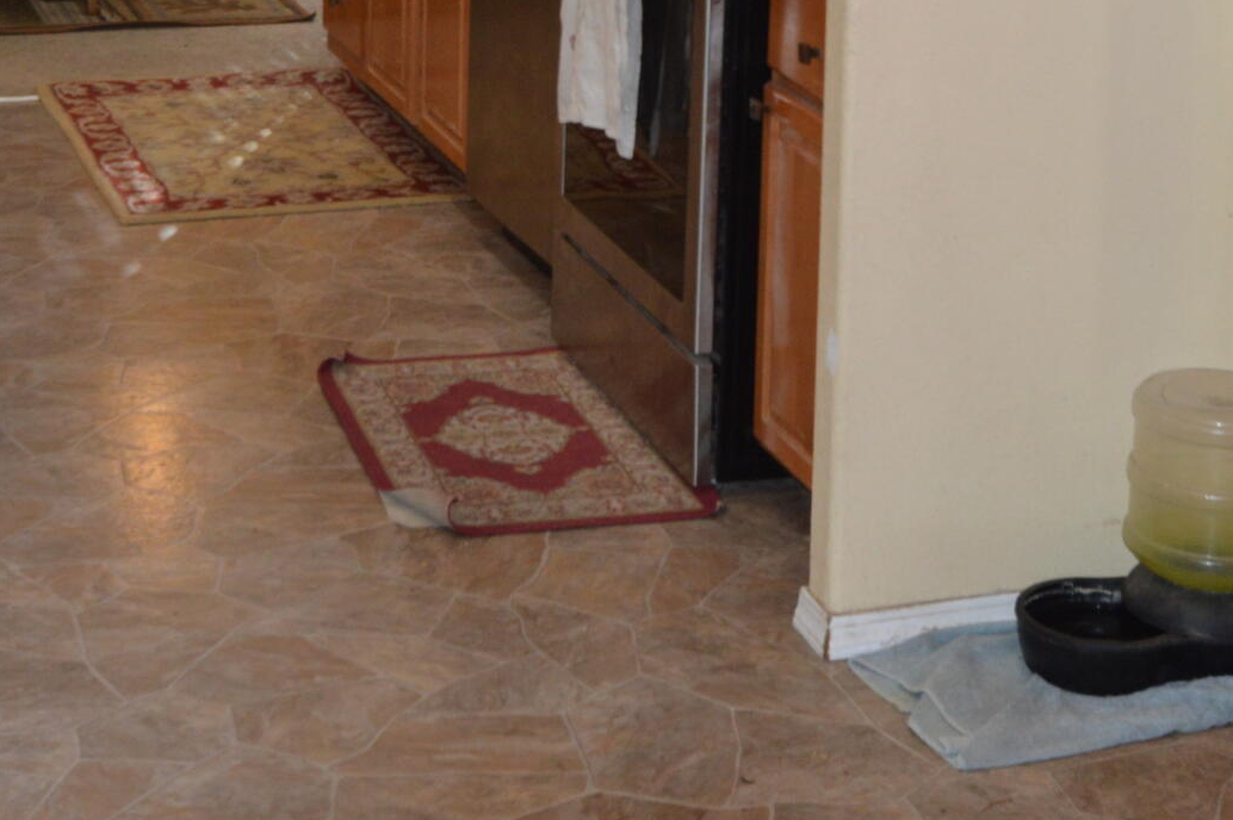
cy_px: -229
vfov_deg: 15.0
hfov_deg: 23.4
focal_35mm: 87
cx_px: 639
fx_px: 2978
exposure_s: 1/100
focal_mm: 20
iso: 400
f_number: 4
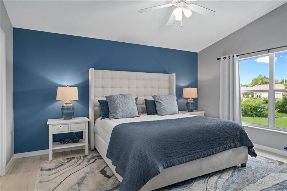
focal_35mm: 21
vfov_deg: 59.4
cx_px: 144
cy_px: 96
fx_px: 167
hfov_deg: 81.2
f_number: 8
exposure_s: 1/2
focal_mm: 21
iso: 320
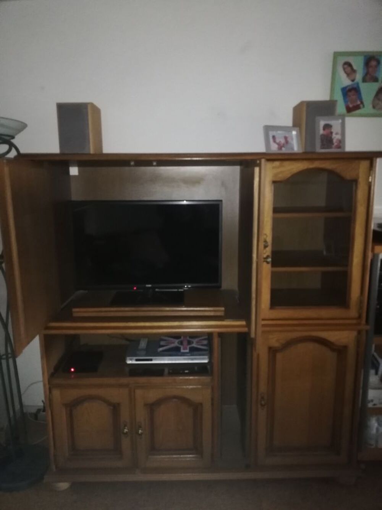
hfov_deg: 53.1
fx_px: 382
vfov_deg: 67.3
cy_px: 255
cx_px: 191
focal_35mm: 26
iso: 1000
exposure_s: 1/17.1
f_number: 2.2
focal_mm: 3.81
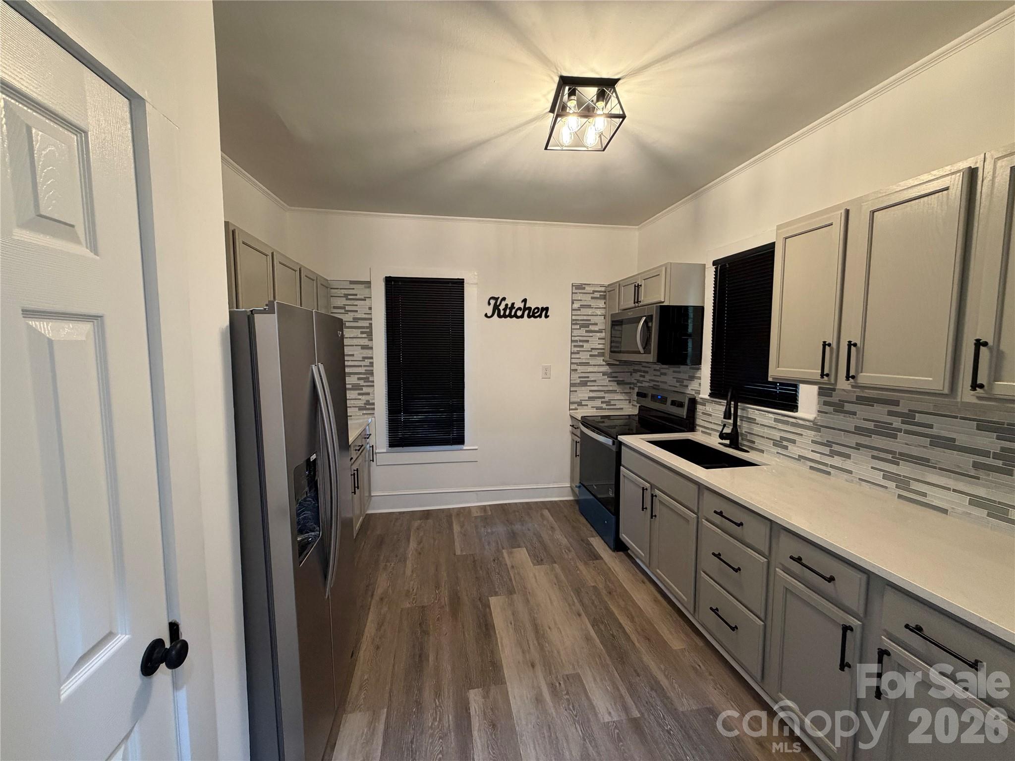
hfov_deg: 102.1
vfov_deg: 85.7
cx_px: 508
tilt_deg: -5.1
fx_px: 411
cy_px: 380
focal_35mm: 14
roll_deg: -0.2
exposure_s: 1/60
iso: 320
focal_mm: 2.22
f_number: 2.2
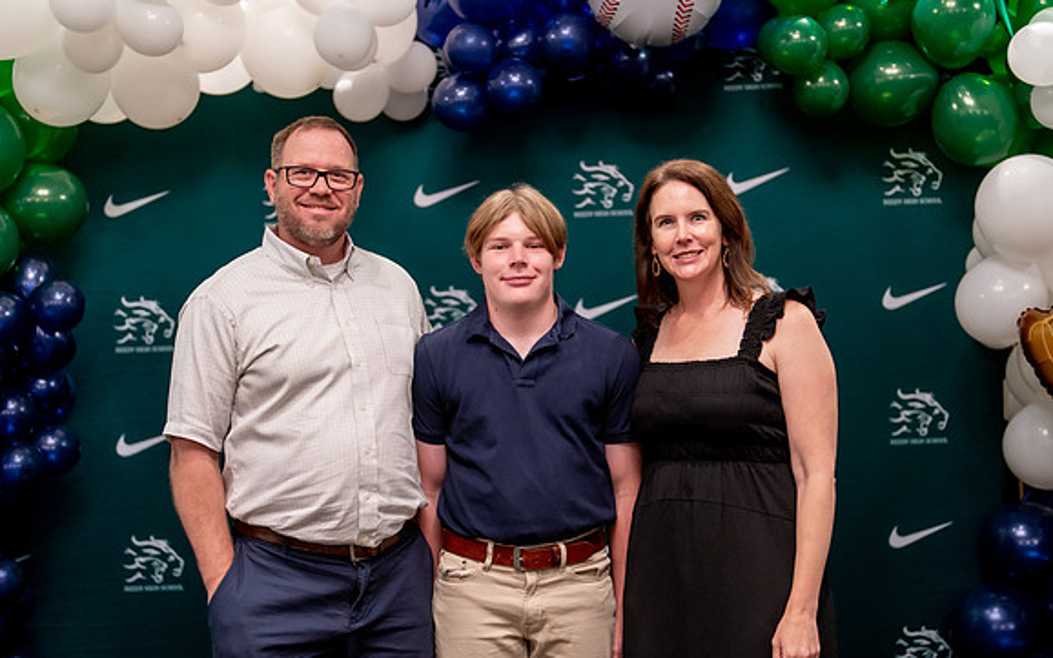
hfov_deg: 35.1
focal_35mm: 58
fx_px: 1664
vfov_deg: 22.3
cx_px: 529
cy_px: 361
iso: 800
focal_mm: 50
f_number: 1.2
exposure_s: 1/320
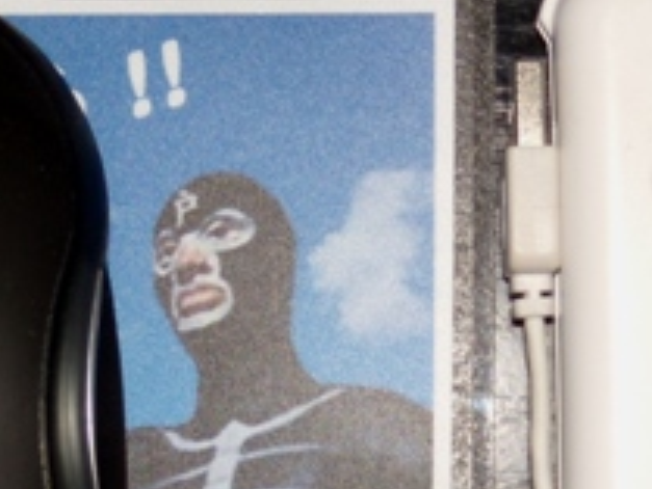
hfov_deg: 17.8
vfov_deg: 13.4
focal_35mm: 110
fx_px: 2073
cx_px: 228
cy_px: 445
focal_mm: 6.4
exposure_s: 1/30
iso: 80
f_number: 3.6
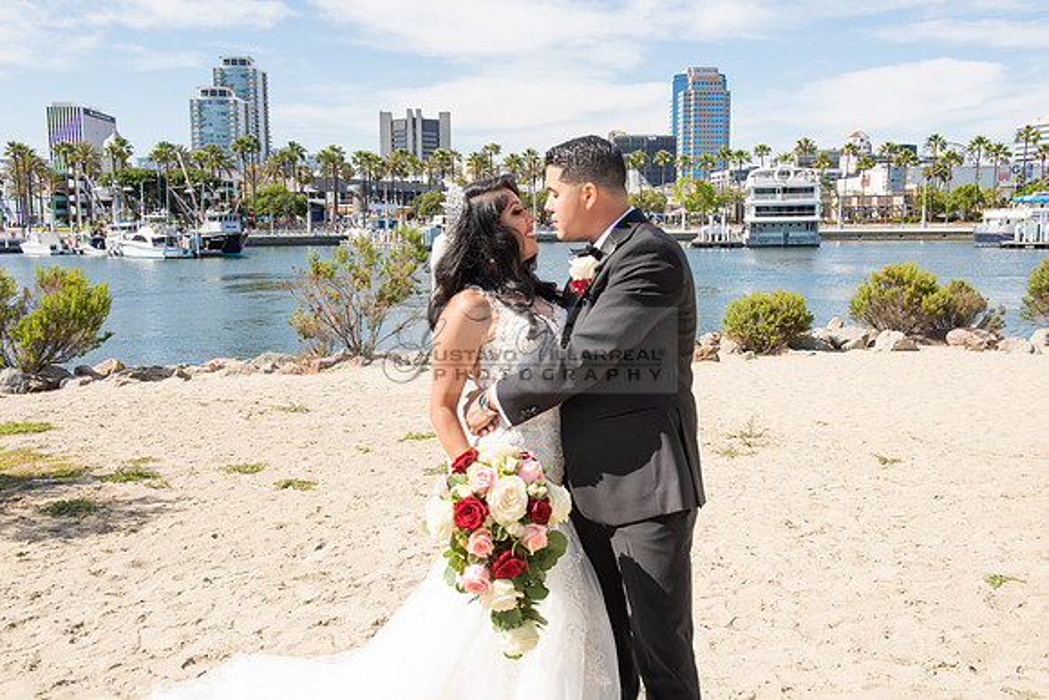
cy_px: 350
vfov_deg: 37.9
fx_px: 1020
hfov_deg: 54.4
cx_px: 524
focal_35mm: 35
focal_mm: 35
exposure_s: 1/200
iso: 200
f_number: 11
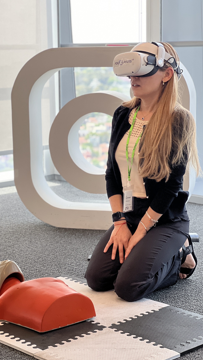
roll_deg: +0.8
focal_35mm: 85
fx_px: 813
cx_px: 74
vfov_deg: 25.0
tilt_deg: -8.5
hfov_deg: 14.2
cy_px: 181
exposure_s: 1/121
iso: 80
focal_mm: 9
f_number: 2.8
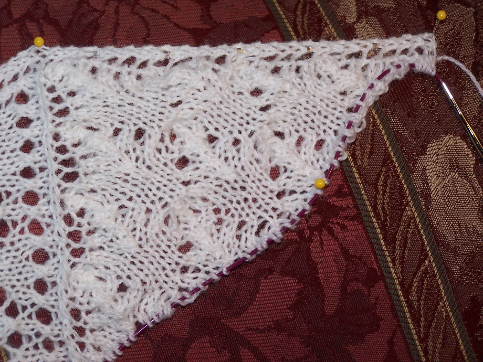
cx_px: 242
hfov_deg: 16.8
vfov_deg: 12.7
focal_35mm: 117
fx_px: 1633
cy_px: 181
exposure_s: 1/90
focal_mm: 19.4
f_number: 3.2
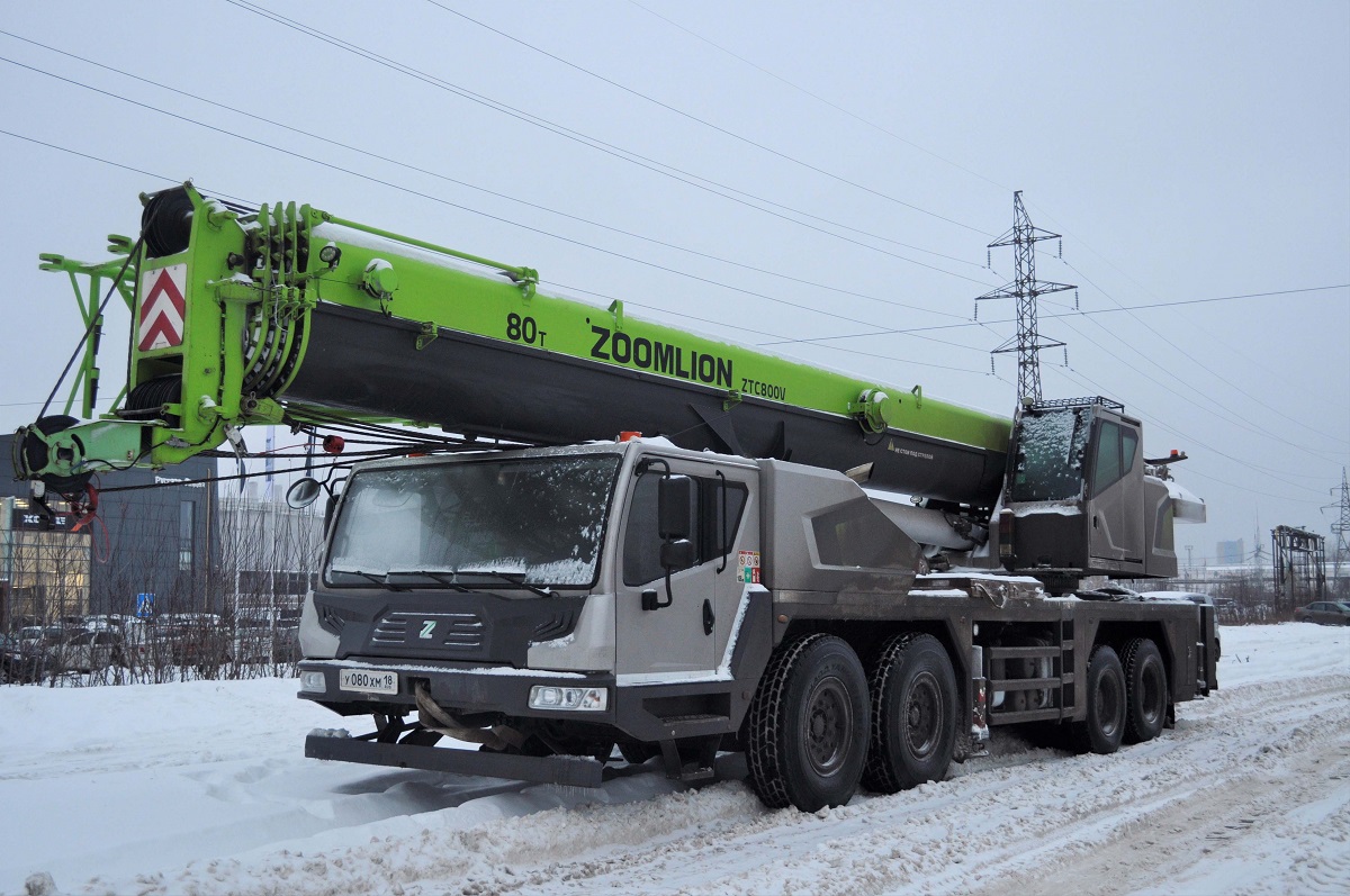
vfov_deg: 36.8
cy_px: 448
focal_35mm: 36
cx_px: 675
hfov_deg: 53.2
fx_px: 1348
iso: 400
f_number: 4
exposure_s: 1/100
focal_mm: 24
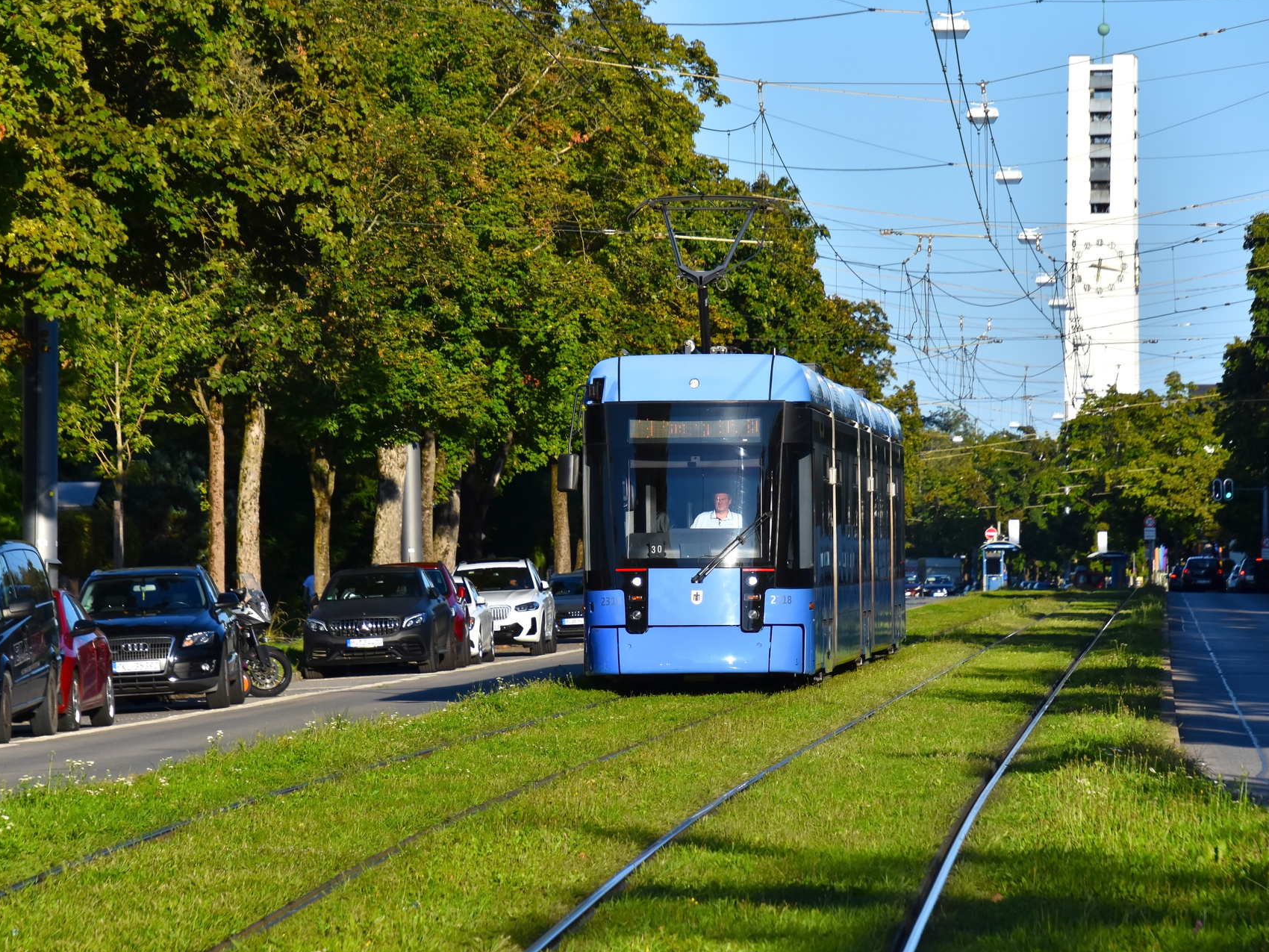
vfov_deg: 5.9
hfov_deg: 7.8
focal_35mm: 253
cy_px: 475
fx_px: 9258
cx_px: 642
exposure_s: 1/1600
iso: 400
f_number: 7.1
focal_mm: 155
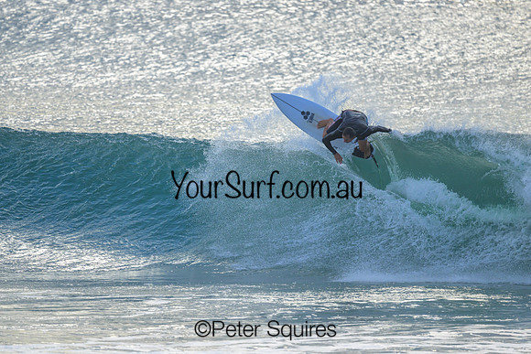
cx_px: 266
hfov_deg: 2.6
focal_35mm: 800
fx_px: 11802
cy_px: 177
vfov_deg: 1.7
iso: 800
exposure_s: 1/2500
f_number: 6.3
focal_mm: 800
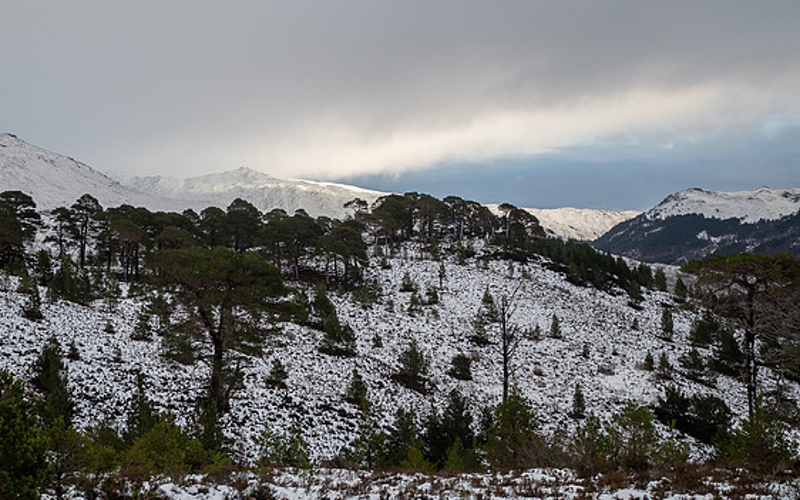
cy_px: 203
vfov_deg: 18.6
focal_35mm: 70
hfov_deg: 29.4
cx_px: 389
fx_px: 1526
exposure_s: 1/400
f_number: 5.6
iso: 200
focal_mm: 32
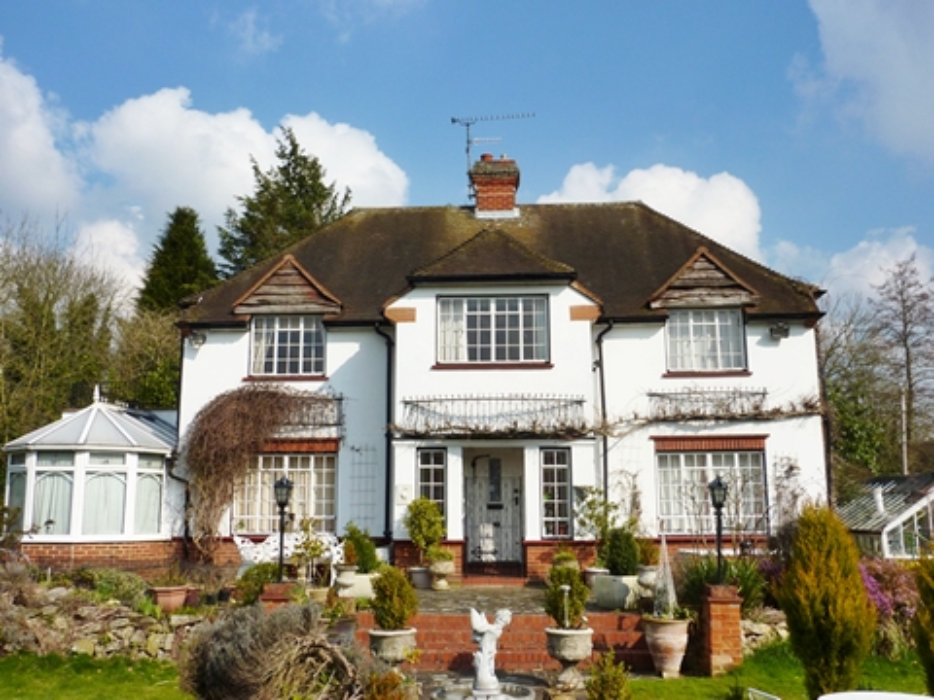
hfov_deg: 56.8
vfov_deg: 44.2
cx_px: 467
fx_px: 863
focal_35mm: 32
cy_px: 350
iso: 80
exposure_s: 1/640
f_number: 5.6
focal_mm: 5.3
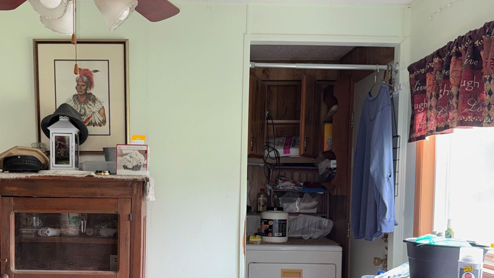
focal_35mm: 42
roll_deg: -0.4
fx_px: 550
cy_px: 227
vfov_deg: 27.7
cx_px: 175
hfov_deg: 47.8
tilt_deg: -4.2
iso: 80
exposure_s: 1/22
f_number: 1.78
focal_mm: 6.76
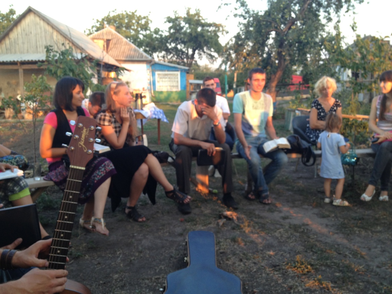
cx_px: 196
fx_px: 396
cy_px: 147
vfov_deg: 40.7
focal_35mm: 35
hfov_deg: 52.6
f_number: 2.4
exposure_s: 1/60
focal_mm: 4.28
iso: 64
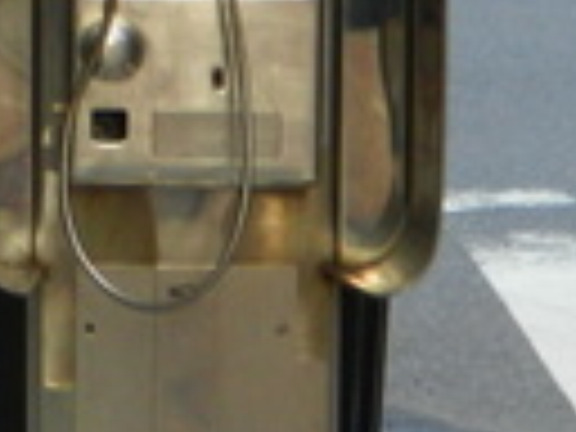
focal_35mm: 327
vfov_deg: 4.5
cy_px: 166
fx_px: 5441
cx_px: -346
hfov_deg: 6.0
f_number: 4.4
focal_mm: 9.4
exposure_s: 1/80
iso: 160
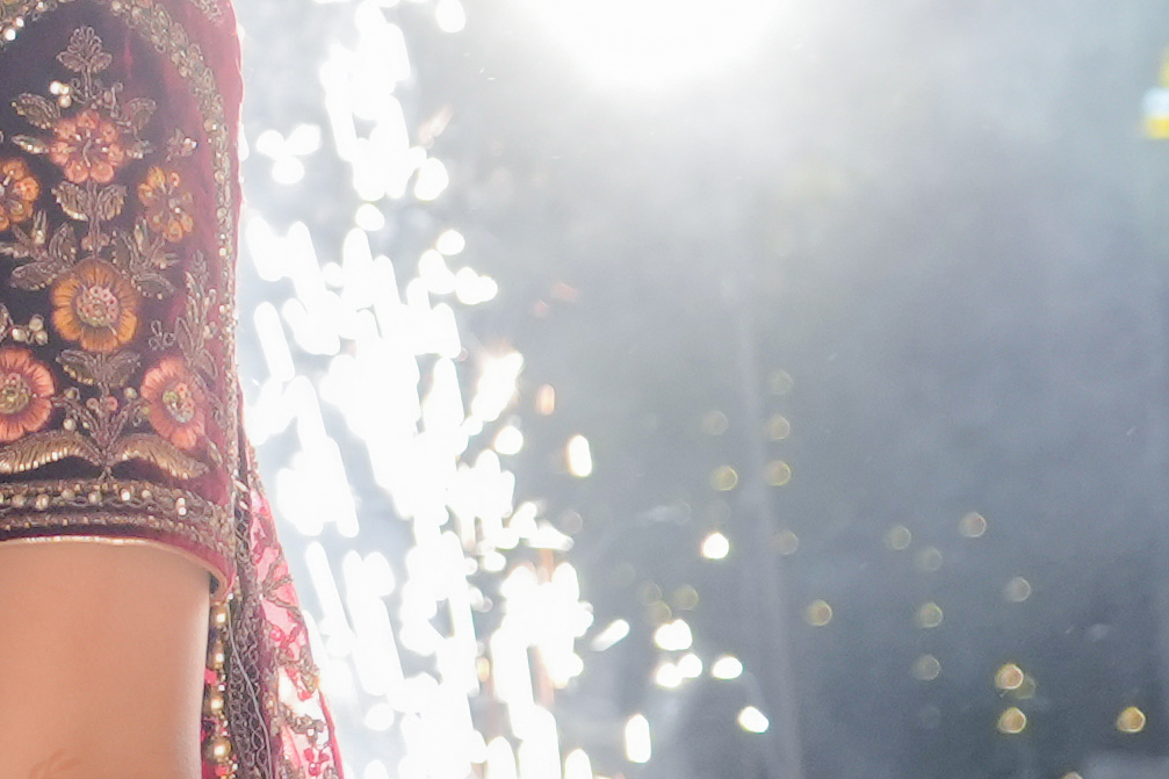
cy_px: -568
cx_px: -1199
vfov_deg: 8.0
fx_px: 5422
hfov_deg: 11.1
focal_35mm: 167
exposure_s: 1/160
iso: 800
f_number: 2.8
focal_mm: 24
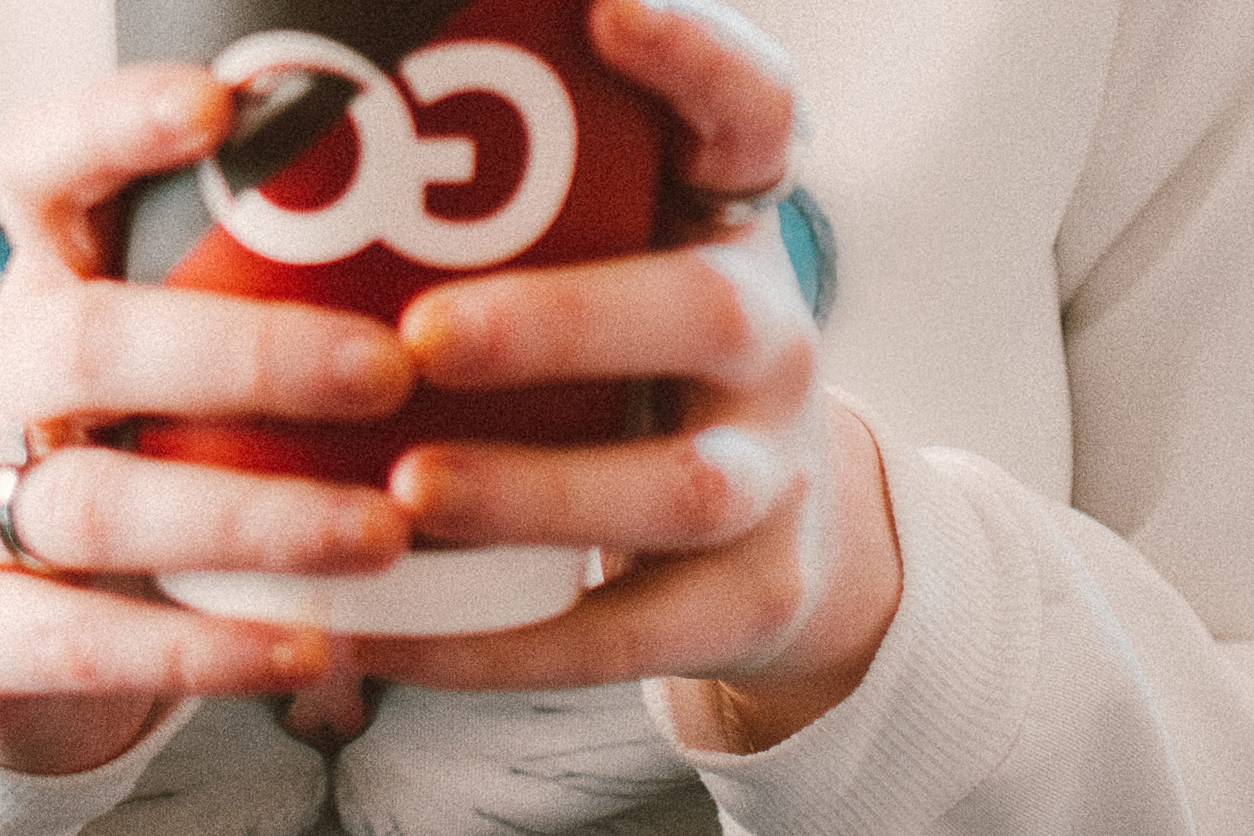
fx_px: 4360
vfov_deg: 10.6
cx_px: 393
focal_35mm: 125
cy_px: -422
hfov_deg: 16.3
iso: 100
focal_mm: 35
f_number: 2
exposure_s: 1/200
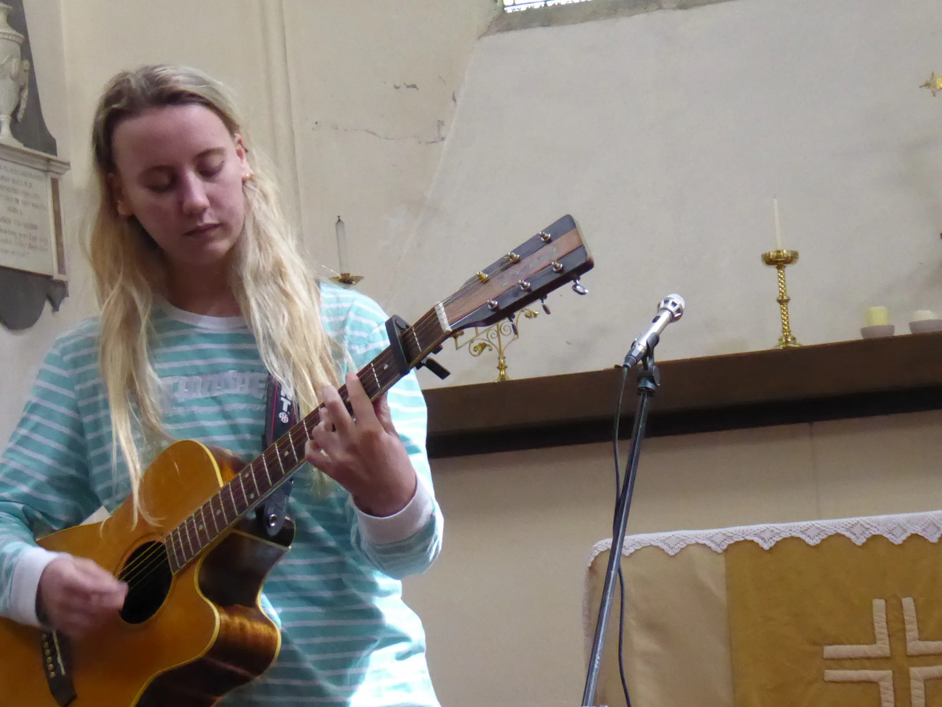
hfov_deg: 19.6
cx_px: 437
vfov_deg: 14.8
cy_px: 406
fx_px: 2721
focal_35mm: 100
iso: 1600
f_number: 4.7
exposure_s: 1/40
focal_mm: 14.1
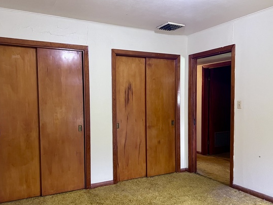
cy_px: 114
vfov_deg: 45.4
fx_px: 245
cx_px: 126
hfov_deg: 58.3
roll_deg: +0.2
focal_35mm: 31
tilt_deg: -4.0
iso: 500
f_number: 1.5
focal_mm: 5.7
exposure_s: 1/60
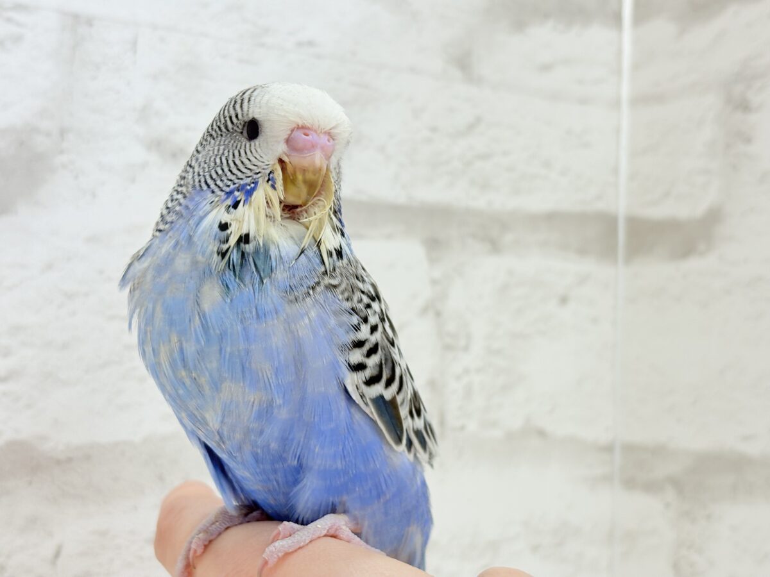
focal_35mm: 52
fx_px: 1157
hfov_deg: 36.8
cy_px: 288
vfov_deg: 28.0
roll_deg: -0.4
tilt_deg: +4.4
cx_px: 385
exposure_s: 1/50
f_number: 1.6
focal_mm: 5.96
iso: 40
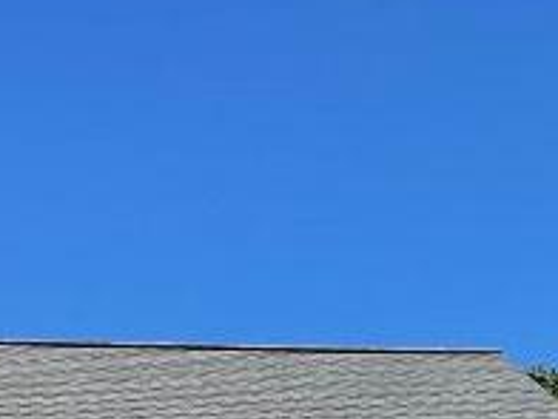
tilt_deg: +1.0
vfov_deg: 9.8
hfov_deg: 14.0
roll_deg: -0.6
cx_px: -162
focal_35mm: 136
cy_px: 966
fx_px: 2192
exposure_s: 1/3040
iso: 32
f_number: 1.6
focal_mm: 4.2
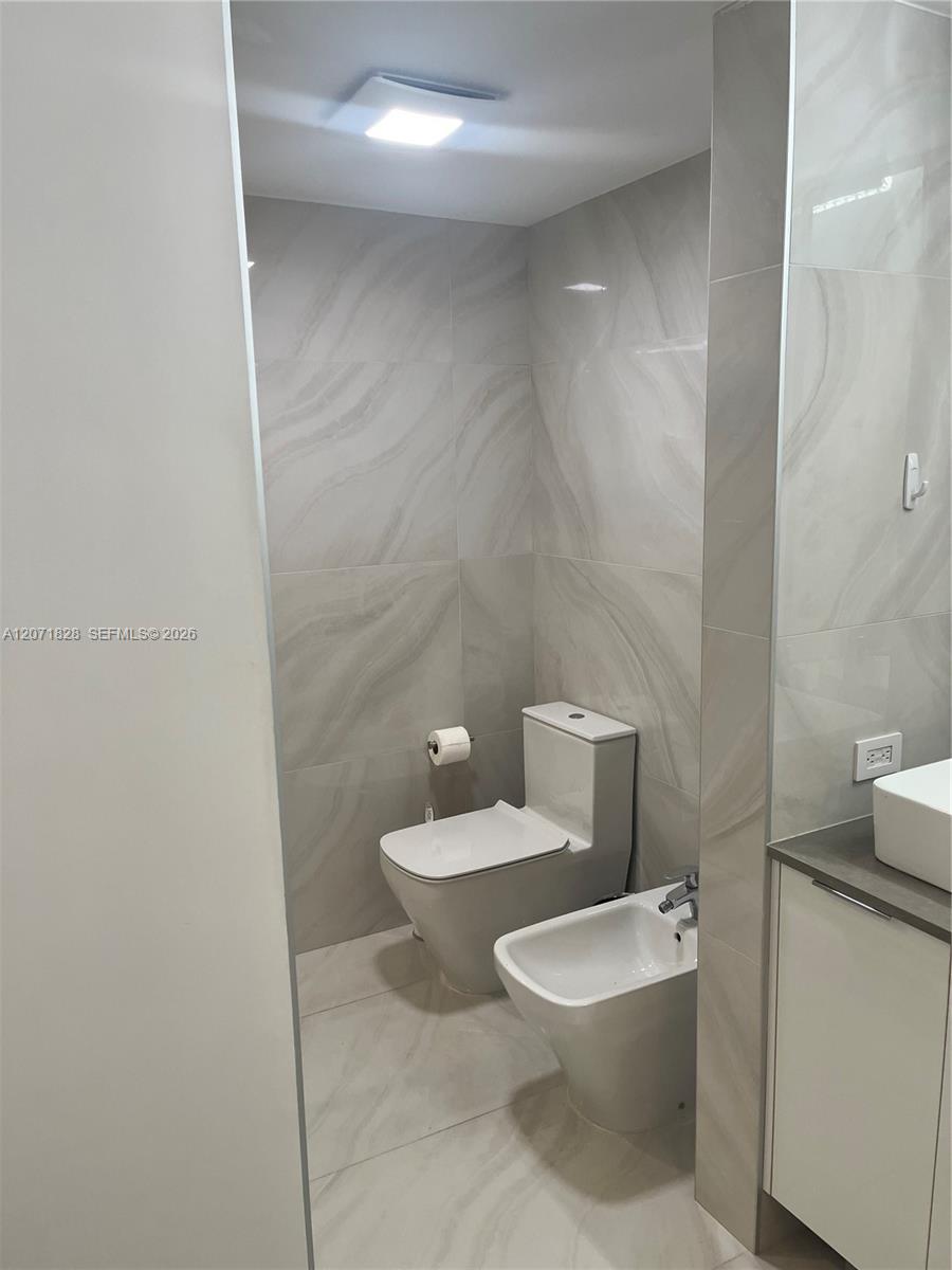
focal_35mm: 26
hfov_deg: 53.1
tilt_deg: -10.7
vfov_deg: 67.3
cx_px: 476
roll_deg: +2.1
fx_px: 953
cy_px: 635
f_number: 1.6
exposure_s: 1/120
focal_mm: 5.1
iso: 100
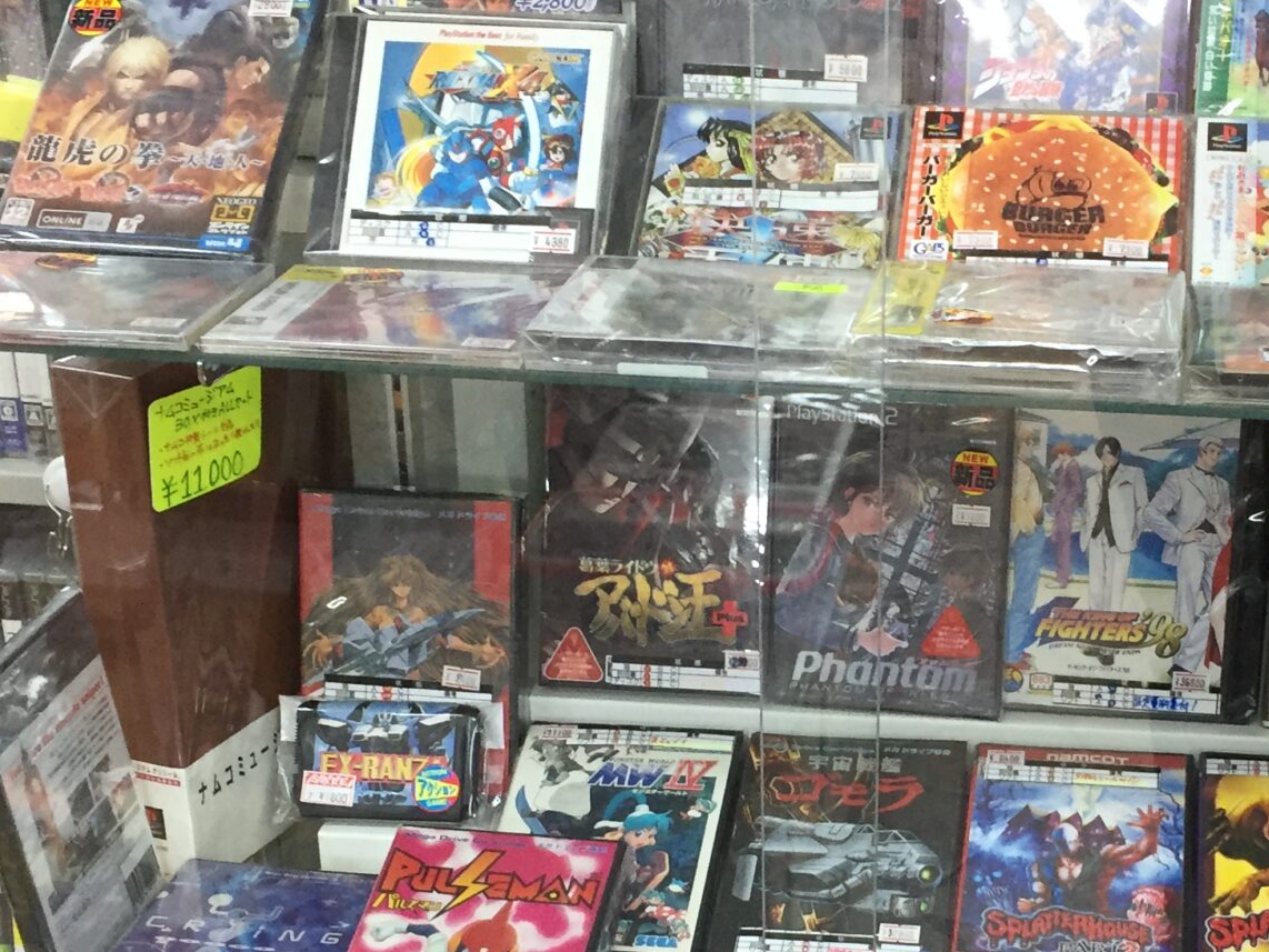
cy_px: 729
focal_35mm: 65
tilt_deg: -24.7
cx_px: 961
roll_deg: -1.7
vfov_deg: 22.4
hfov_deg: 29.3
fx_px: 2383
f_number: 2.2
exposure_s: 1/30
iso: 50
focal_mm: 4.15
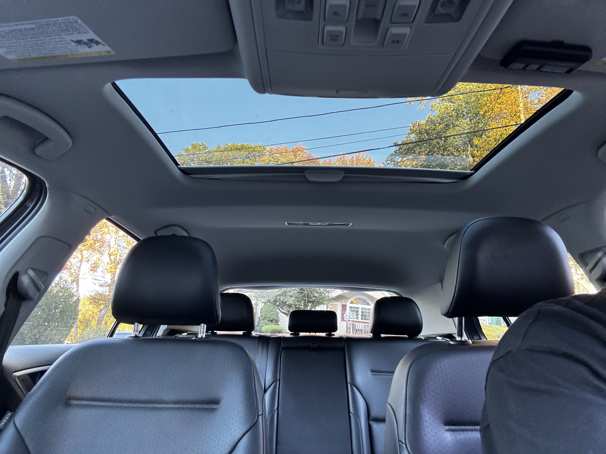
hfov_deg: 73.9
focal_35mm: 23
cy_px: 227
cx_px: 303
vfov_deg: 58.9
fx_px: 403
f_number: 1.9
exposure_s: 1/60
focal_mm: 2.69
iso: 250
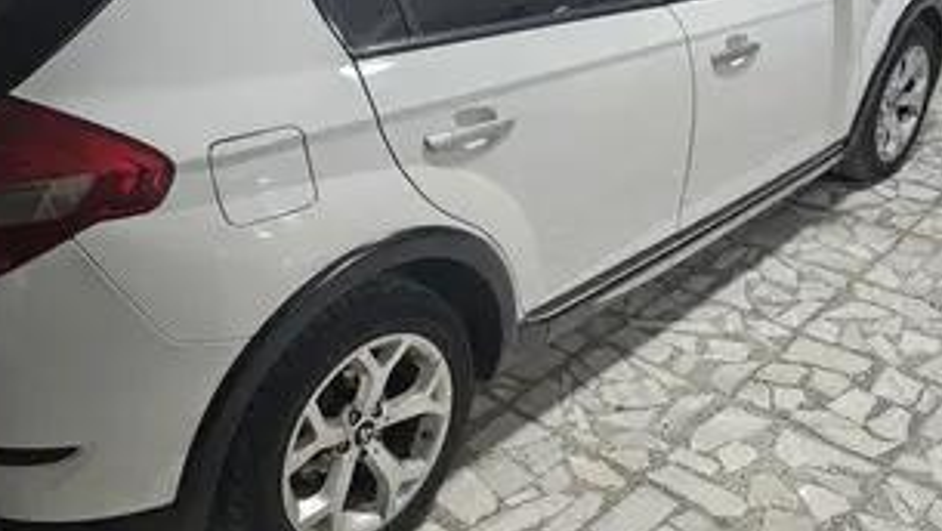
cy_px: 173
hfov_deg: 54.0
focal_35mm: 37
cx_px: 454
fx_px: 925
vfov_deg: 31.8
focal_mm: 6.3
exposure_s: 1/100
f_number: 1.7
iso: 640
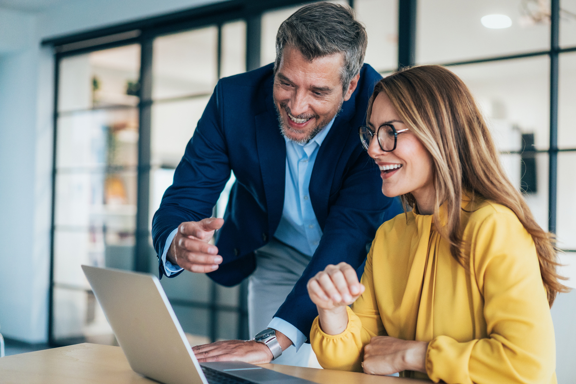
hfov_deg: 36.2
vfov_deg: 24.6
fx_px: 880
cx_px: 288
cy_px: 192
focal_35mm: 55
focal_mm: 55
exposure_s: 1/400
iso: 2500
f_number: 2
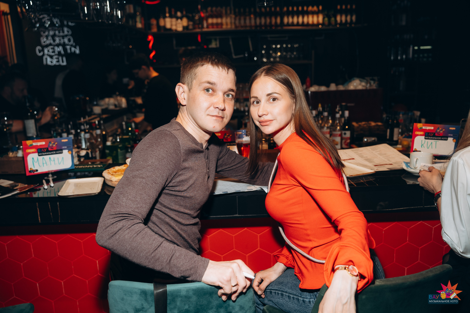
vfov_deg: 42.6
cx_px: 235
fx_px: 402
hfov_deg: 60.6
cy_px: 167
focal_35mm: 31
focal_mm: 28
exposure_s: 1/160
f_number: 3.2
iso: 400
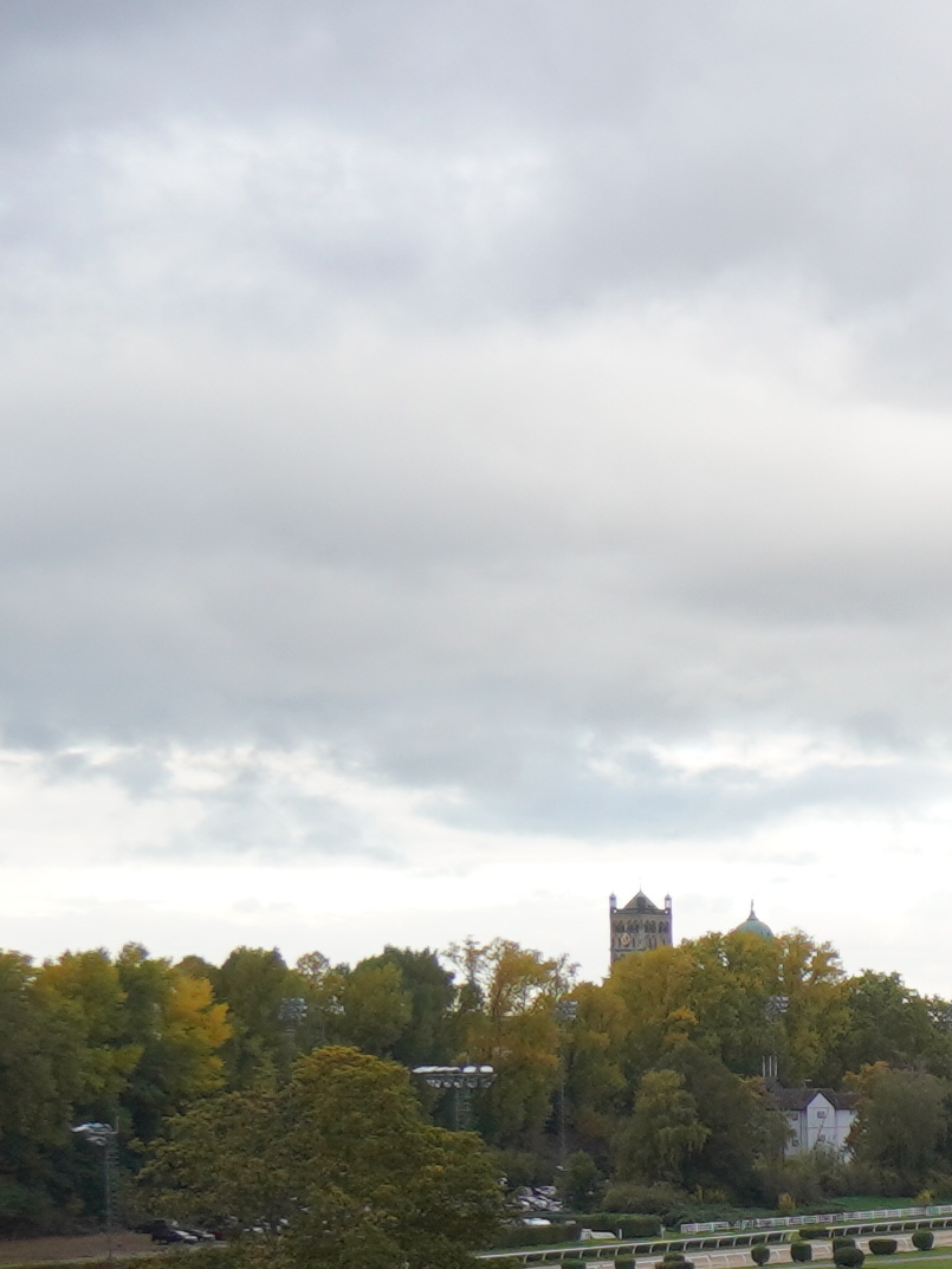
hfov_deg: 12.7
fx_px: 3251
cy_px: 1232
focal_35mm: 89
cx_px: 2303
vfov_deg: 21.4
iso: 100
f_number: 5.6
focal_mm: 11
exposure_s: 1/60
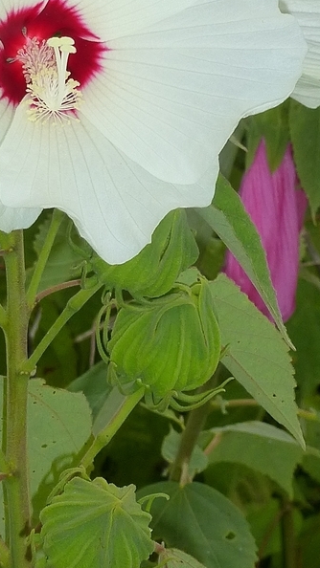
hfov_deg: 5.4
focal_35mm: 223
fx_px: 3365
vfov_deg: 9.6
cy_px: 12
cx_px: 237
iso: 100
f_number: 4.7
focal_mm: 13.6
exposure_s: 1/1000
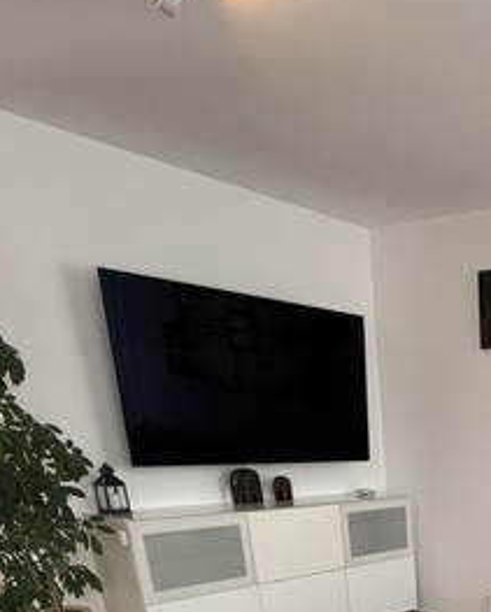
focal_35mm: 37
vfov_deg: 38.7
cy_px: 702
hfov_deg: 33.9
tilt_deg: -21.4
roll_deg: -2.7
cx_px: 562
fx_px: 671
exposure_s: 1/121
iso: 200
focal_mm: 2.22
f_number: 2.2
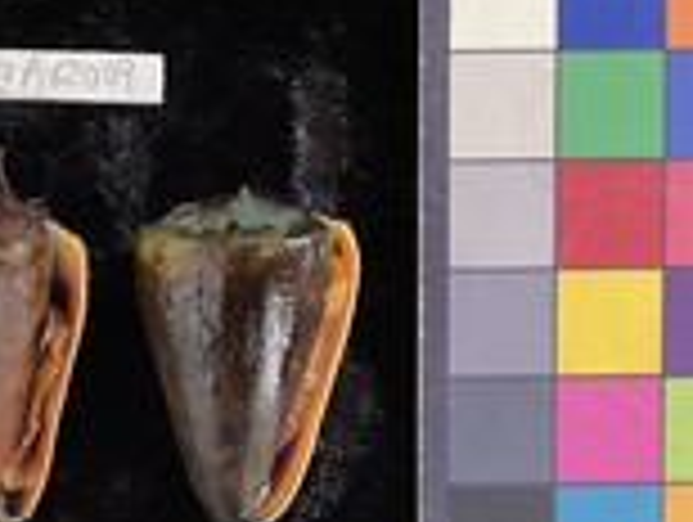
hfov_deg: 28.8
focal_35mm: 66
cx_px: 162
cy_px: 389
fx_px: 1323
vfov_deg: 22.1
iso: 160
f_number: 1.8
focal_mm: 3
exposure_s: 1/60
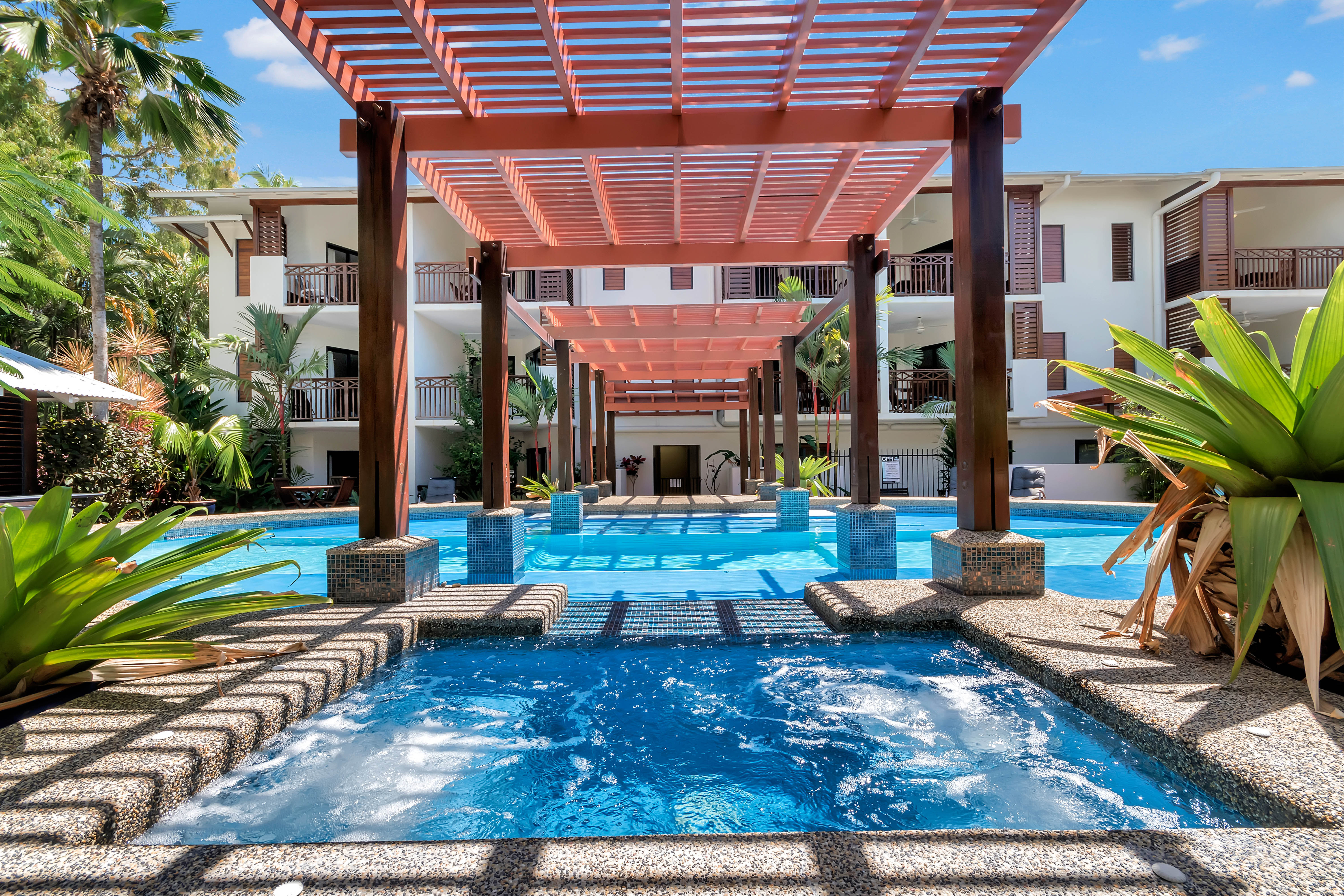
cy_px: 448
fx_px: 560
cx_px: 672
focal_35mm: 15
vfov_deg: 77.3
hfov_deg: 100.4
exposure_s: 1/160
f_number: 14
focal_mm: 10
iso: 400
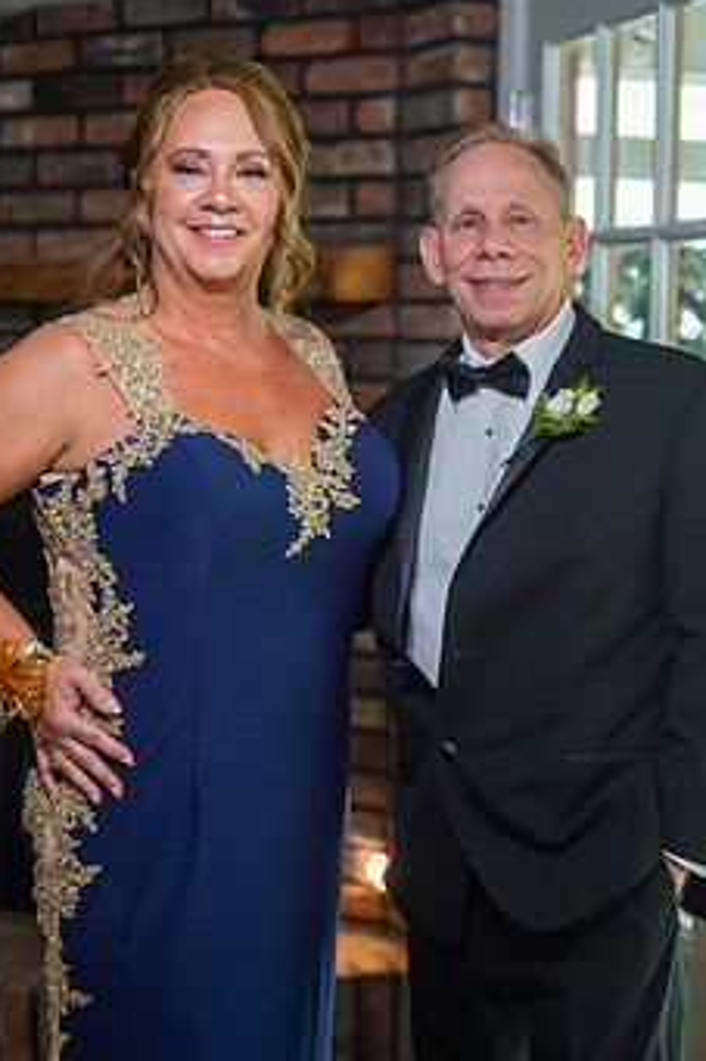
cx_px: 378
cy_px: 641
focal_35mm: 66
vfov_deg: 30.4
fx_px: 1943
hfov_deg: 20.6
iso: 1000
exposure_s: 1/400
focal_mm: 50
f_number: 2.5
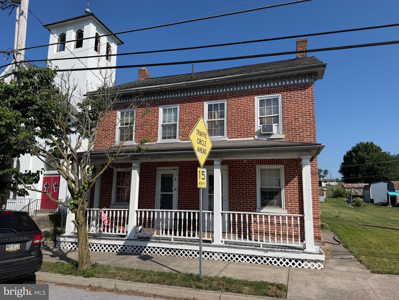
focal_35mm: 24
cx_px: 200
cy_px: 150
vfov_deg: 56.8
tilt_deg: +8.8
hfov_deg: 71.6
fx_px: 277
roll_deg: -0.1
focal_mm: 6.76
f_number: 1.78
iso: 80
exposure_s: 1/7353
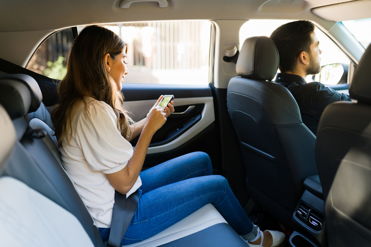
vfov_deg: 37.9
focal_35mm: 35
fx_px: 361
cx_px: 186
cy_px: 124
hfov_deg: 54.4
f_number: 1.8
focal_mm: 35
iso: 320
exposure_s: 1/160
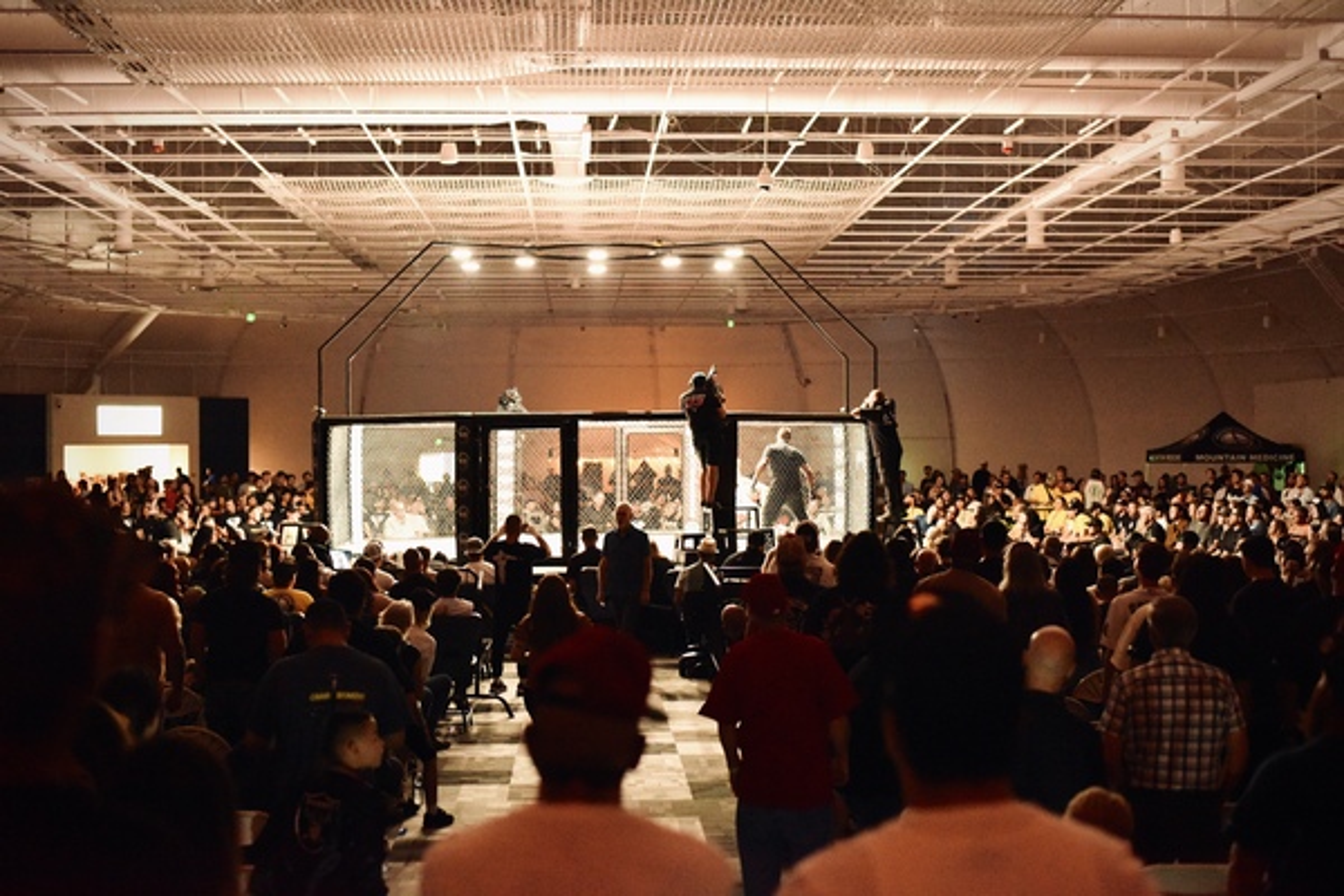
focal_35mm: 50
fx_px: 1867
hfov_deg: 39.6
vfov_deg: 27.0
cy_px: 448
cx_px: 672
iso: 12800
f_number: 2.5
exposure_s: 1/500
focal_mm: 50
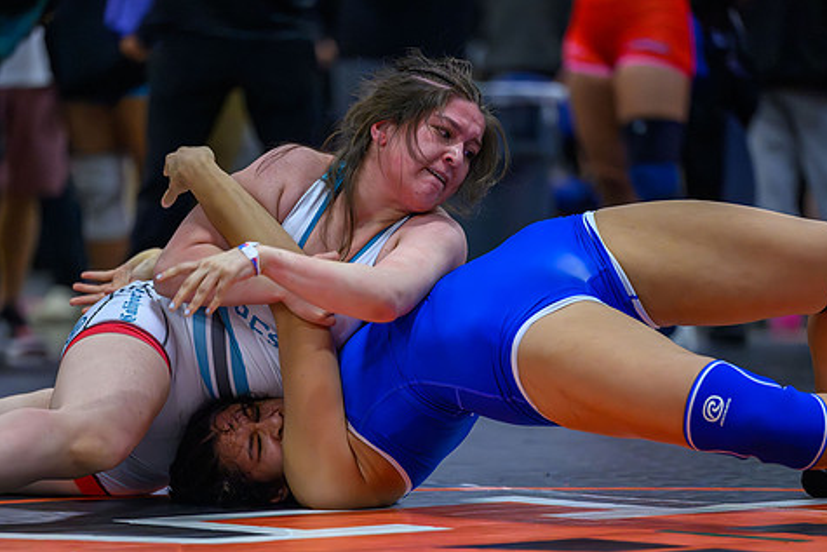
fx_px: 5607
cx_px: 393
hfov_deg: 8.4
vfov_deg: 5.6
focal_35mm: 244
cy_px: 335
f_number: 3.2
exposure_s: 1/800
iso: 12800
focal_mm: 200
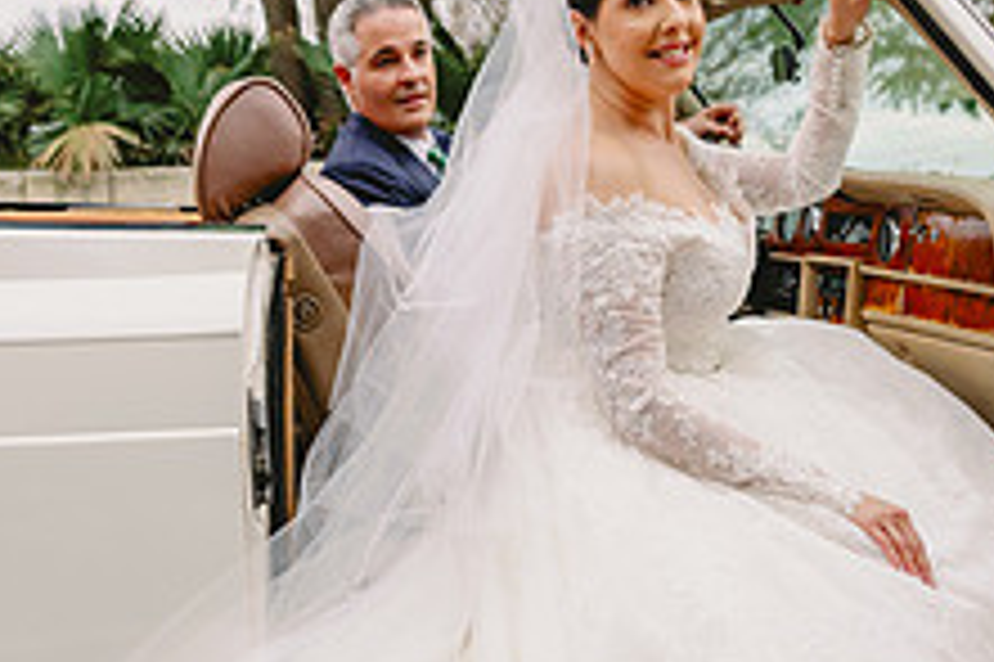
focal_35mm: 63
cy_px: 475
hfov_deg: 31.9
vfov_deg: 21.4
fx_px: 1738
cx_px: 495
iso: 400
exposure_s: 1/800
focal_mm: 24
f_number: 2.8
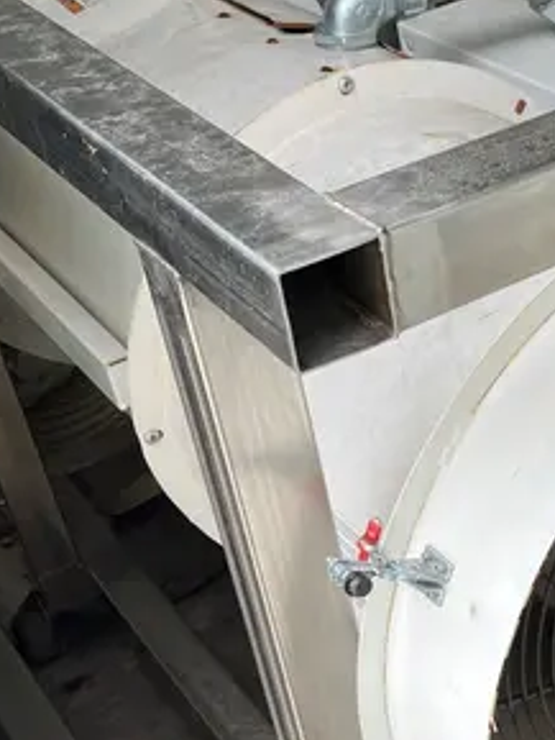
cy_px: 444
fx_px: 1410
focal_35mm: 66
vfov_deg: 29.3
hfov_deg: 21.2
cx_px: 598
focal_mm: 5.1
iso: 32
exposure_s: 1/124
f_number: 1.6
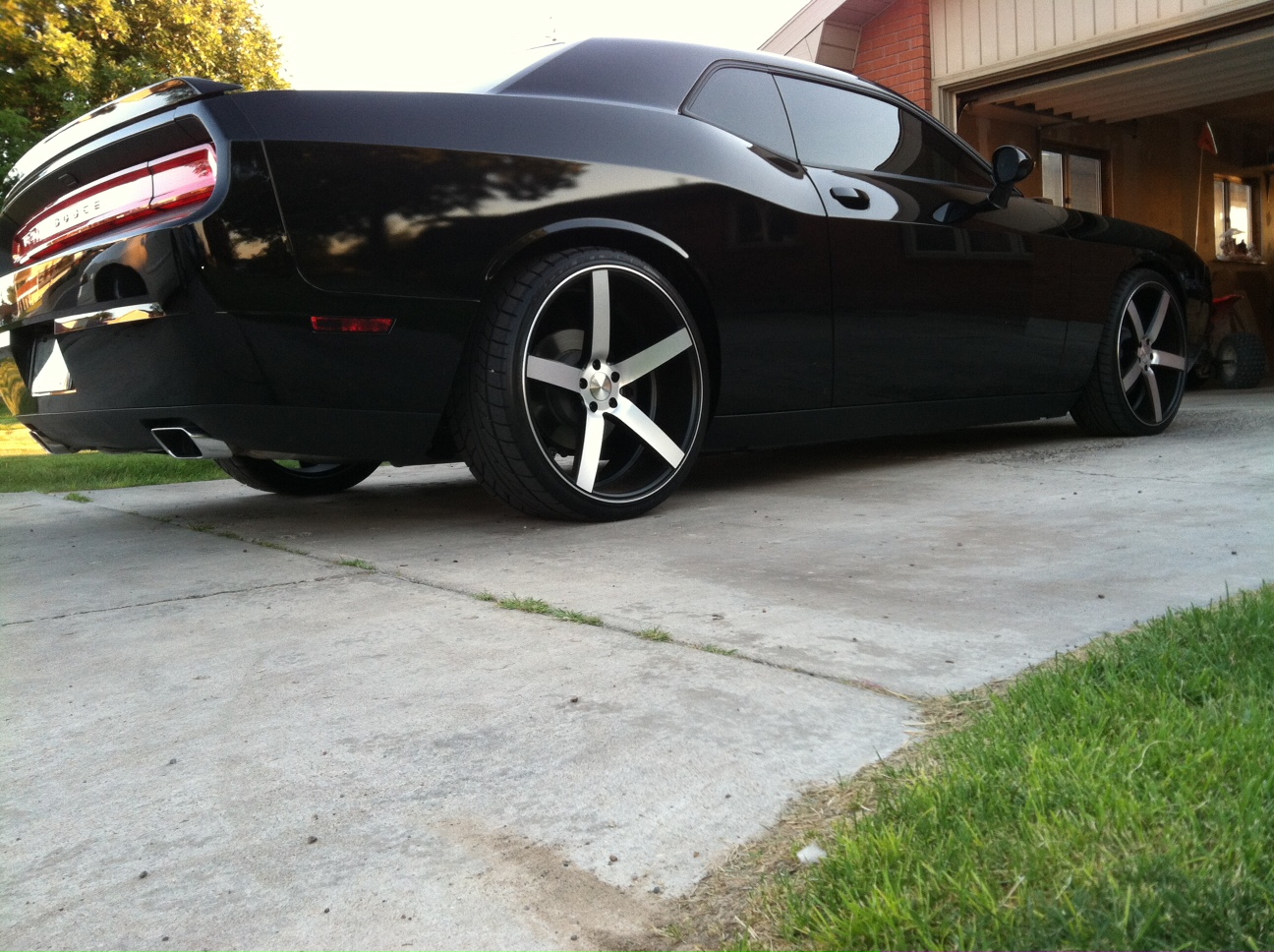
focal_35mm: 35
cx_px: 637
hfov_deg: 52.7
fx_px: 1286
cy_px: 476
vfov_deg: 40.6
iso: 100
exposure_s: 1/40
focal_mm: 3.85
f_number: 2.8
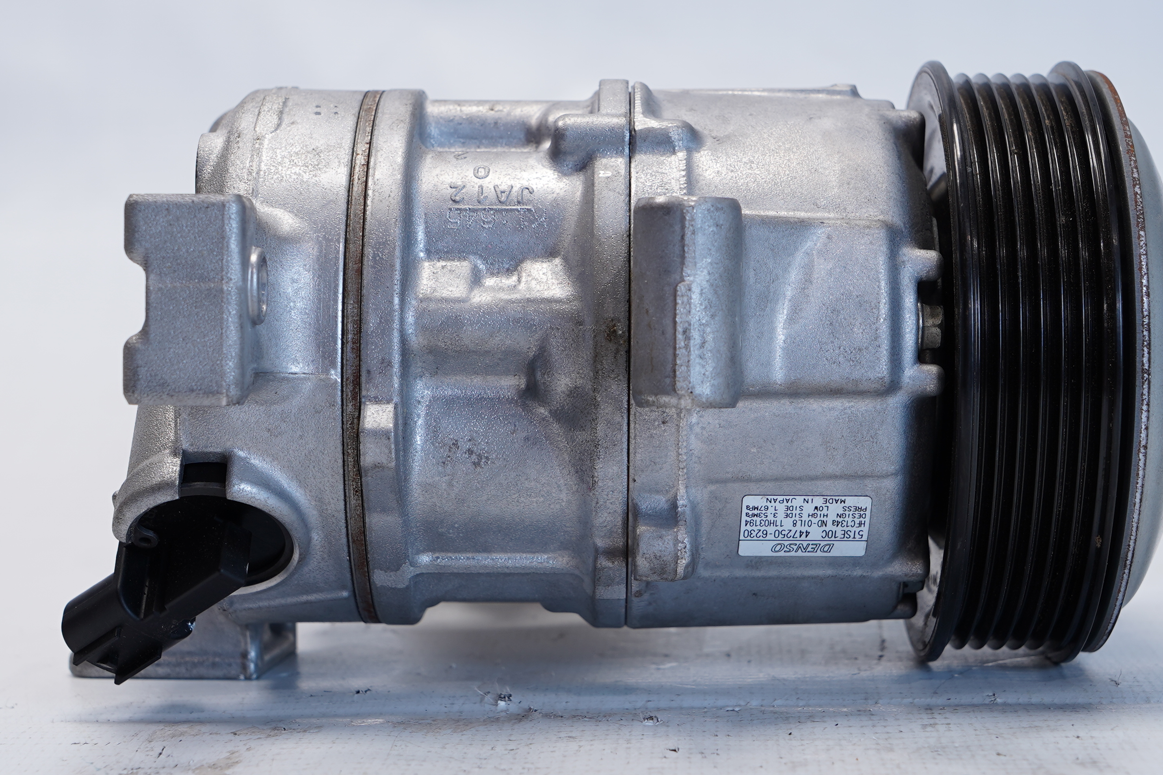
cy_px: 387
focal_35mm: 76
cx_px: 646
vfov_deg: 17.9
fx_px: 2455
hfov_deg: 26.6
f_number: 6.3
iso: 125
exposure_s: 1/20
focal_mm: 38
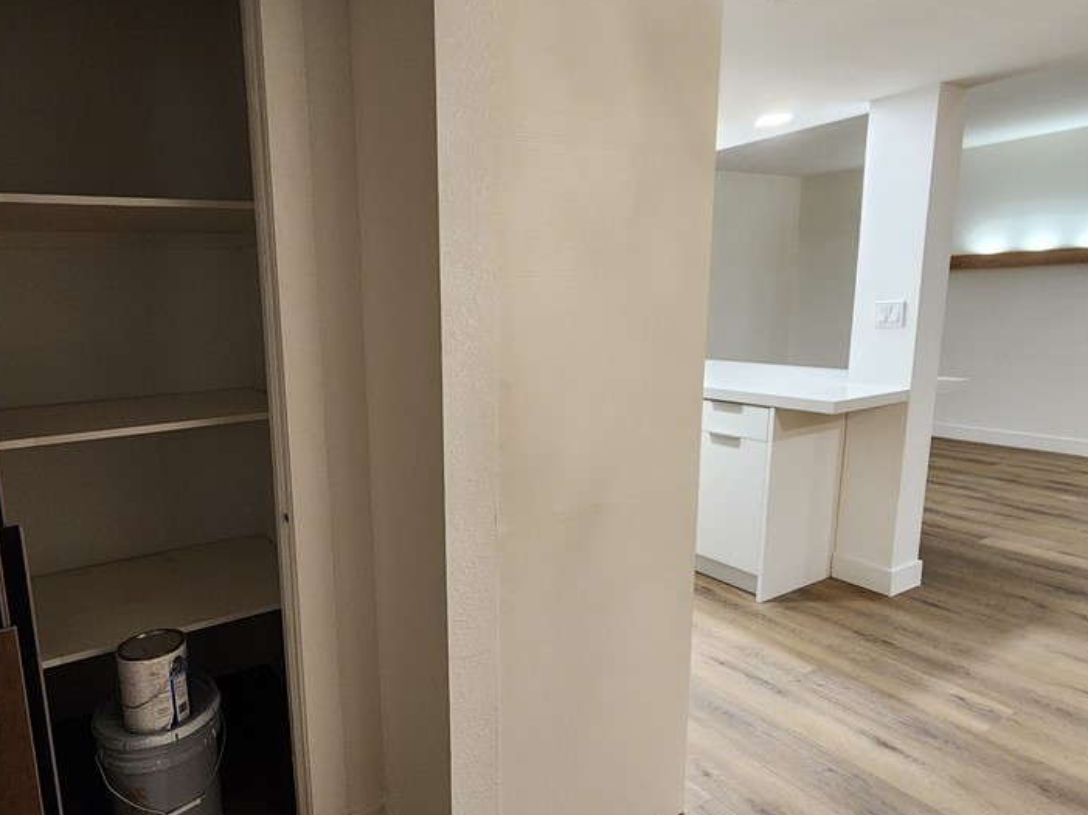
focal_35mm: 19
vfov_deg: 68.6
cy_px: 416
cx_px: 404
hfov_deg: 83.0
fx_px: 597
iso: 320
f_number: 2.2
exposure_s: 1/40
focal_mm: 2.2
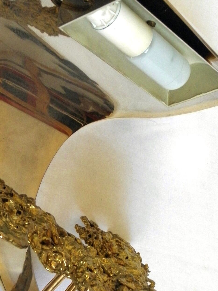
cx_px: 86
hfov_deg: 18.9
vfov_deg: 25.0
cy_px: 179
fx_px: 655
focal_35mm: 78
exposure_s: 1/25
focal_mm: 6.8
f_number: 3.7
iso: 200
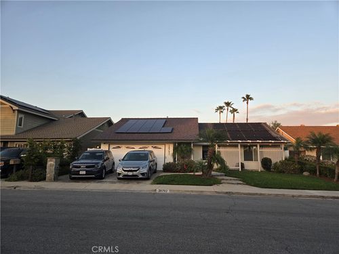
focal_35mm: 23
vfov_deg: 58.9
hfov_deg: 73.9
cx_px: 170
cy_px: 127
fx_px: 225
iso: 25
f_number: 1.8
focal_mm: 5.4
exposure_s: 1/180
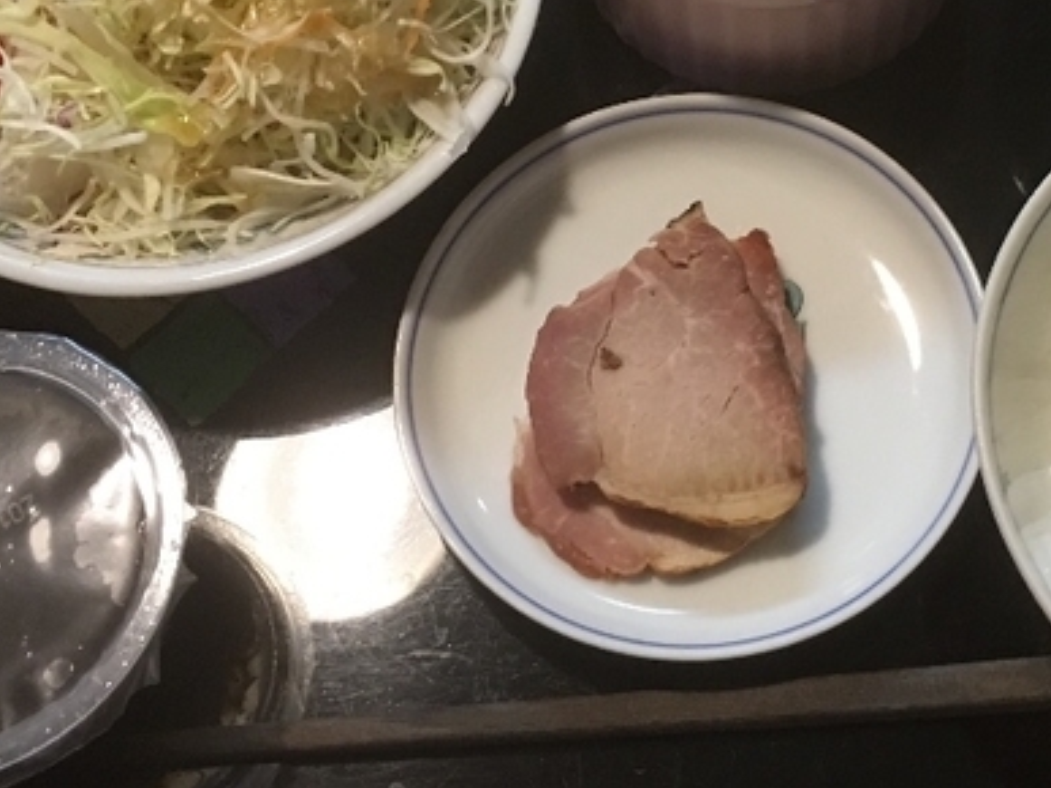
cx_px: 779
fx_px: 1821
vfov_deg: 24.3
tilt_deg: -66.0
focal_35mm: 60
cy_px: 277
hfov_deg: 31.7
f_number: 2.2
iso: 100
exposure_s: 1/15
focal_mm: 4.15
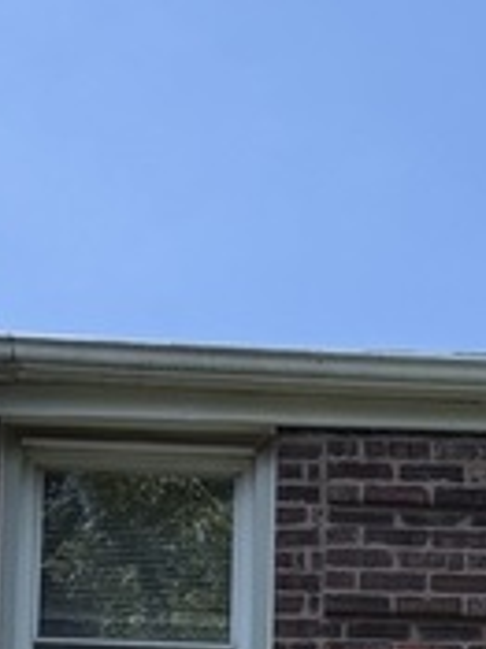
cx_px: 330
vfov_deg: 12.0
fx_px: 2774
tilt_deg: +10.7
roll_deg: -1.1
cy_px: 1276
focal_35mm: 148
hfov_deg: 10.0
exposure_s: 1/3953
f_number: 1.78
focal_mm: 6.76
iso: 100
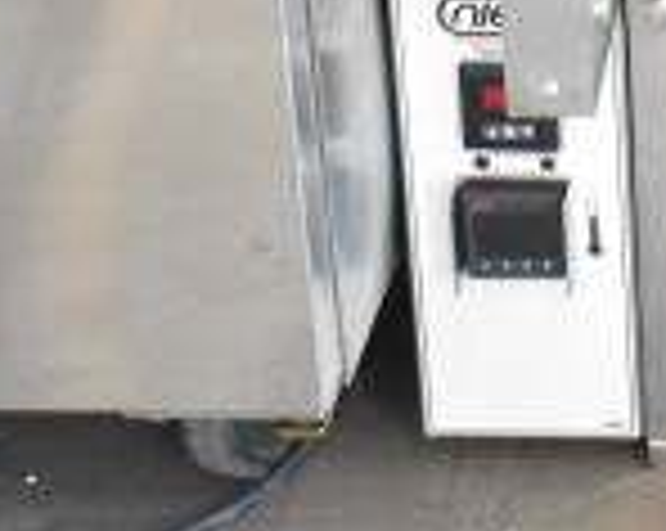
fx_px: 3542
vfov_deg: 8.4
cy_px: -272
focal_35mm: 180
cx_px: 1318
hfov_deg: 10.0
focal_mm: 31
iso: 2200
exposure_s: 1/50
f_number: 4.2
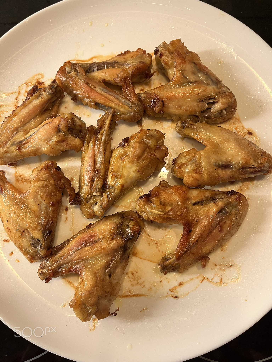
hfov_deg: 53.1
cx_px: 136
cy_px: 181
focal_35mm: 26
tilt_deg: -80.6
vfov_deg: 67.3
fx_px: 272
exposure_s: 1/50
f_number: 1.6
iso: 250
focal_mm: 5.1
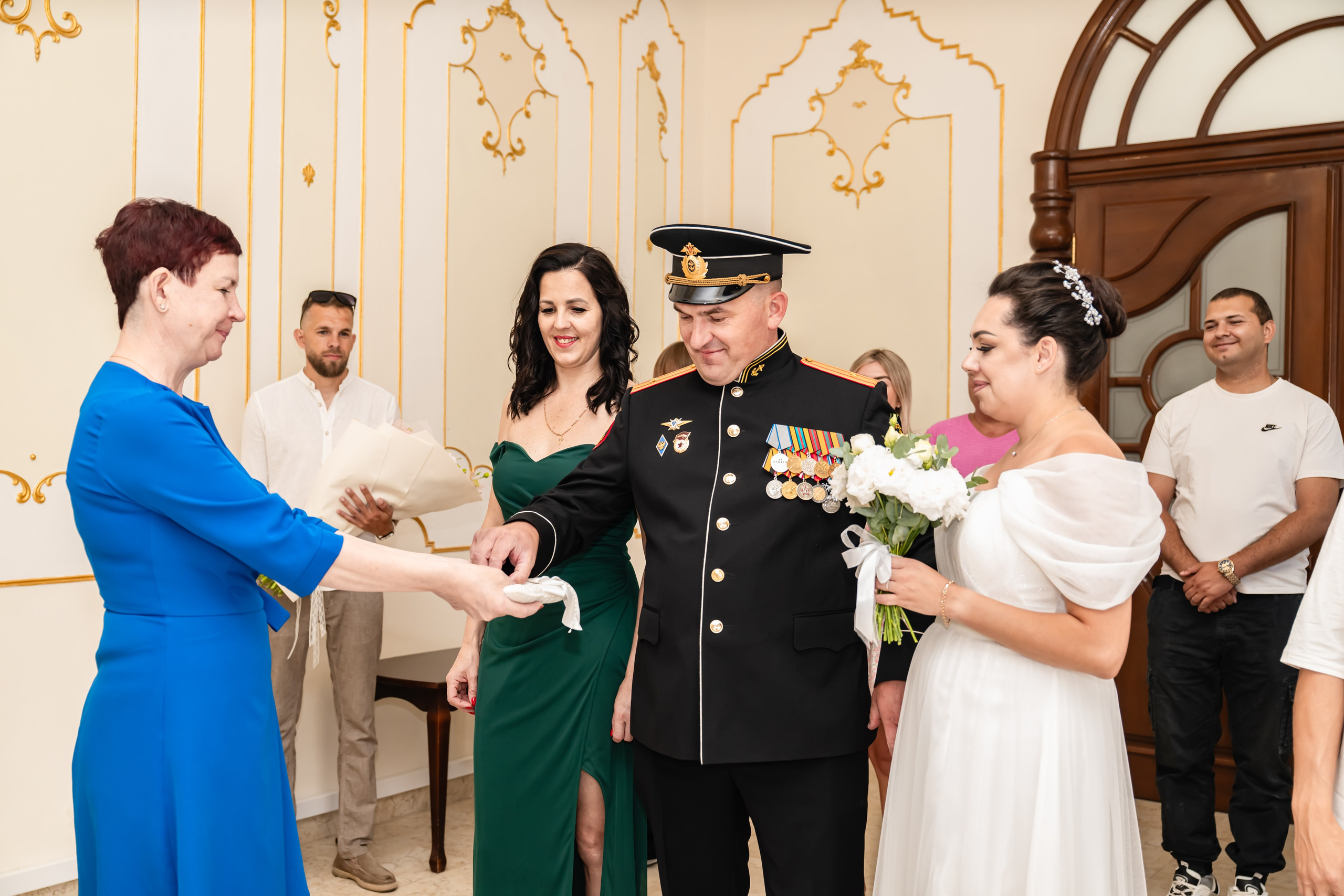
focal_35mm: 37
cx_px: 672
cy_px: 448
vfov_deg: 35.9
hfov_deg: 51.9
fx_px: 1381
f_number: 3.5
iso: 500
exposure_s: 1/250
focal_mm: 37
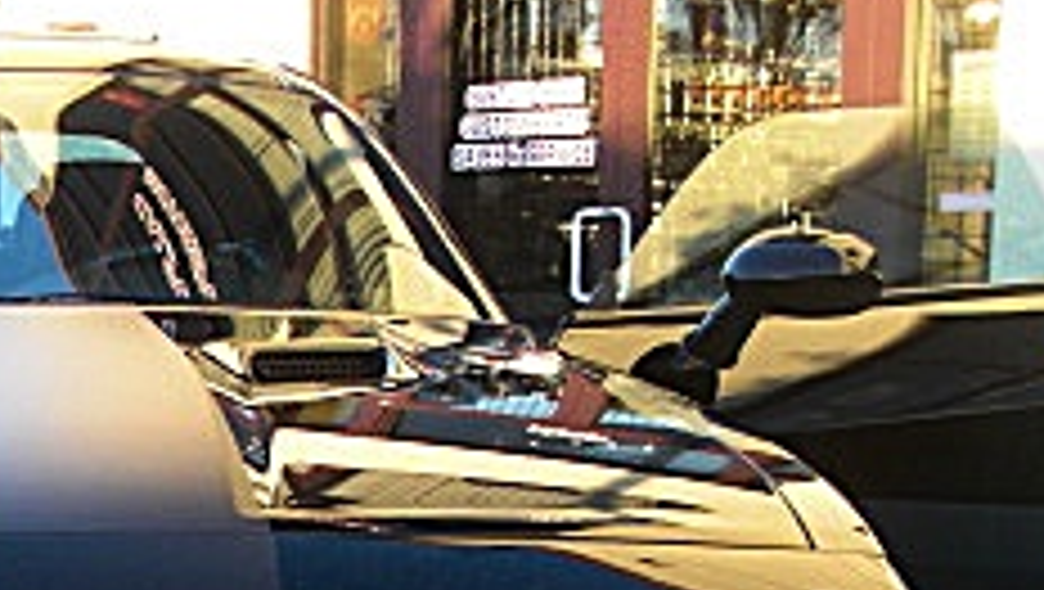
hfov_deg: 18.9
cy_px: 869
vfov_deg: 10.9
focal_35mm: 108
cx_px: -126
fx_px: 2992
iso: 100
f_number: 2.8
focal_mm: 6.3
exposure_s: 1/80
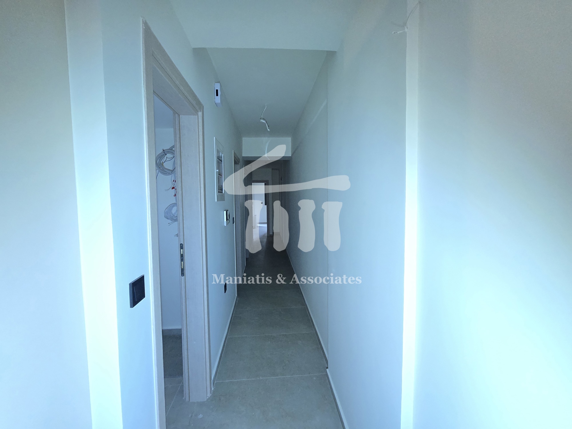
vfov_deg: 89.9
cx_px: 286
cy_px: 214
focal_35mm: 13
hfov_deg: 106.2
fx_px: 215
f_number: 2.2
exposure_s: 1/60
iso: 640
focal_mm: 2.2
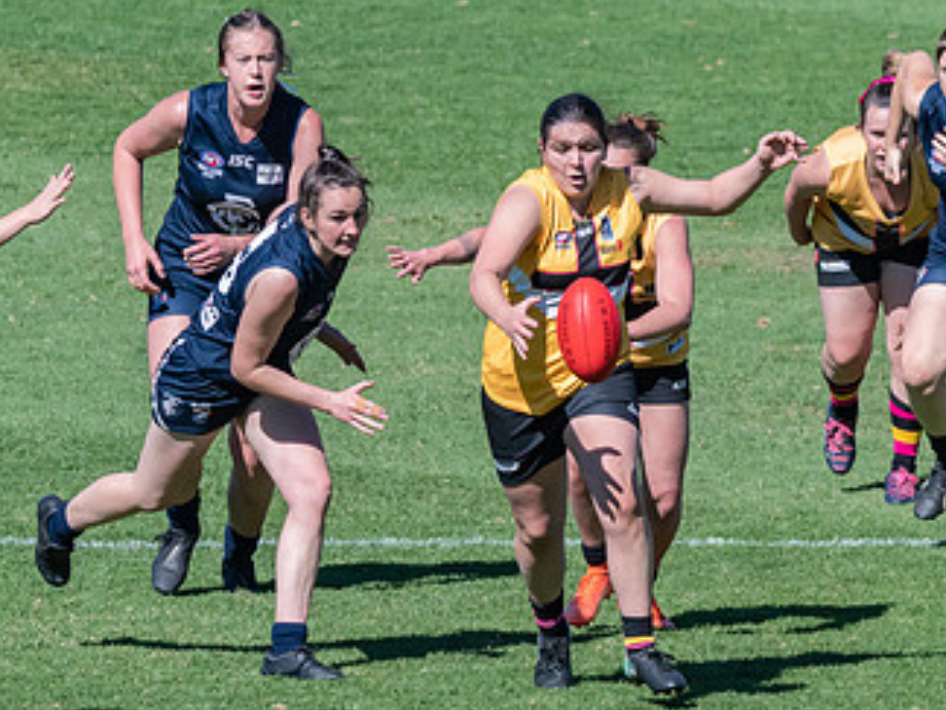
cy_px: 430
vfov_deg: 1.8
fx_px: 23174
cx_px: 621
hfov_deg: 2.3
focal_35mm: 848
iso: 800
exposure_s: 1/2000
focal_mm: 300
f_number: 10
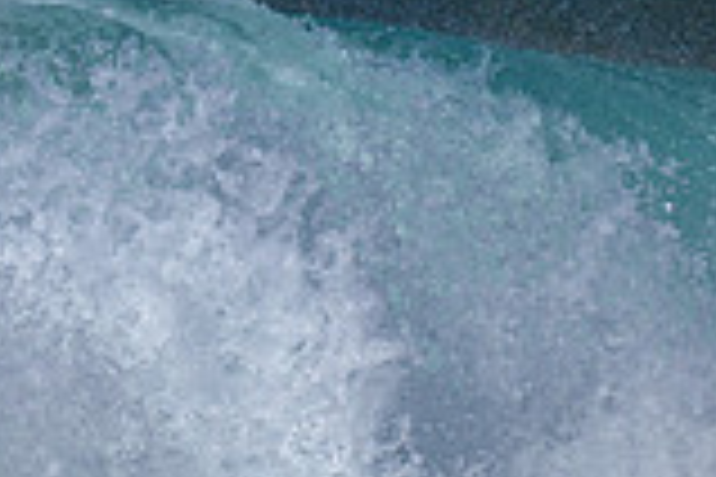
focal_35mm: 3240
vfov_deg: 0.4
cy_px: 623
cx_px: -244
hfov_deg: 0.6
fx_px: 64435
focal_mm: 800
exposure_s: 1/2000
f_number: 6.3
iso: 110
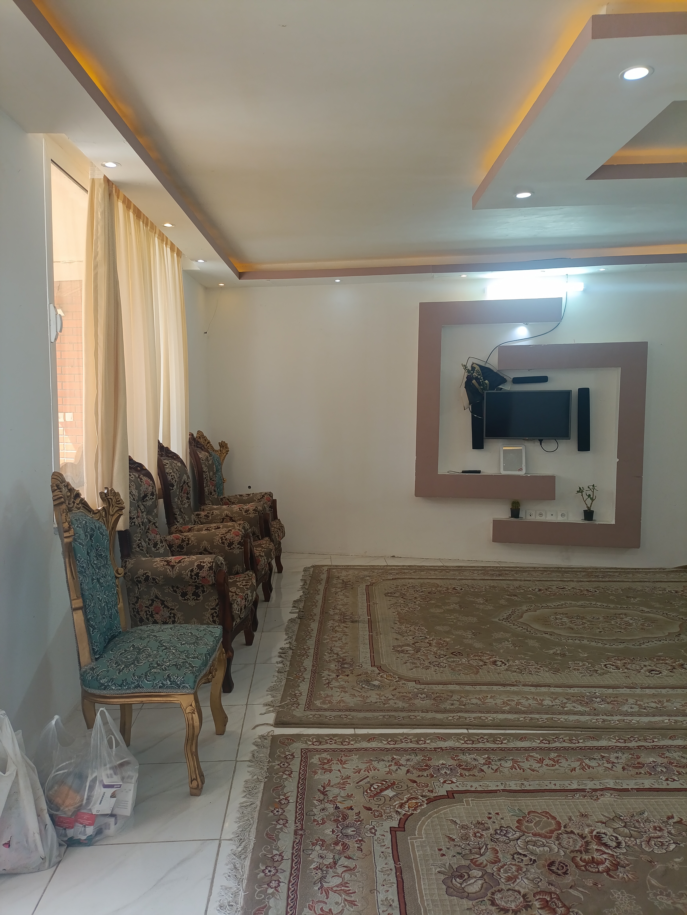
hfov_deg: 54.9
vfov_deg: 69.4
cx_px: 344
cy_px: 458
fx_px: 661
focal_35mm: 25
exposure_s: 1/100
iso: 200
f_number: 1.7
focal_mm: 4.71
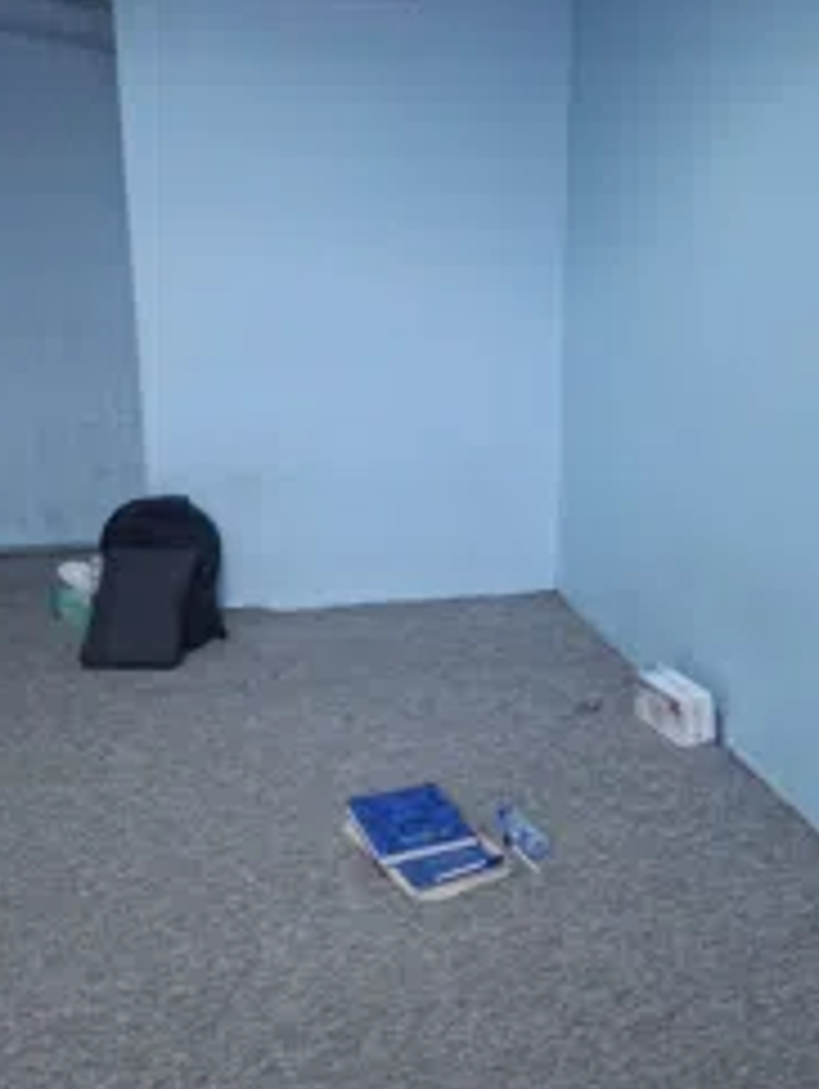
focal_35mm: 38
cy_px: 536
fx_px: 1197
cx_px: 486
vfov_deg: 48.9
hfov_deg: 37.7
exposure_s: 1/50
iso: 320
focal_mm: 5.54
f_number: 1.8
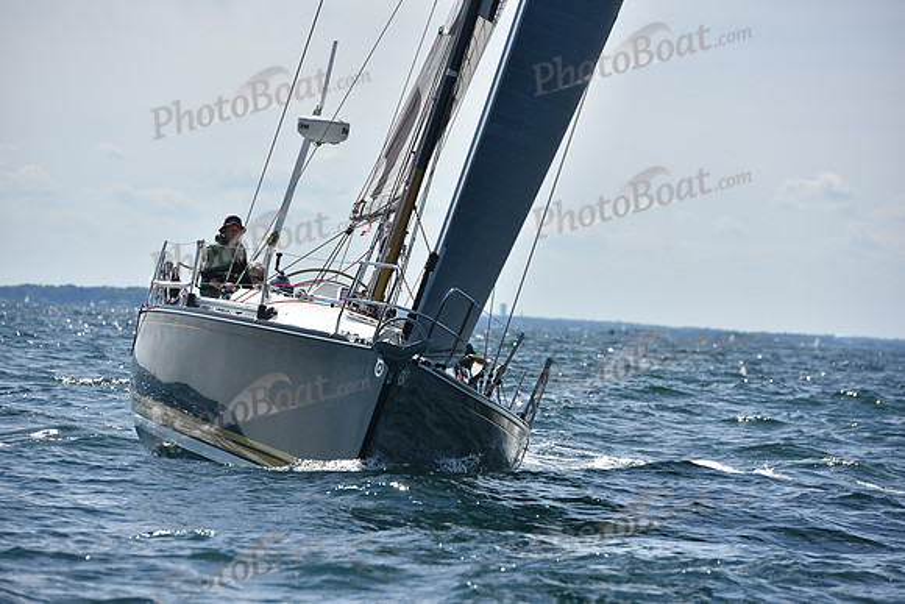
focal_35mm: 190
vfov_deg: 7.2
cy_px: 302
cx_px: 452
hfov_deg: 10.8
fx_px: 4777
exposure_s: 1/2000
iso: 250
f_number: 6.3
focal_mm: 190
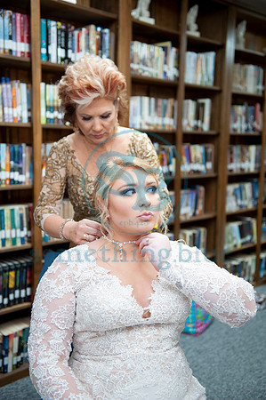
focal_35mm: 44
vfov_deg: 44.5
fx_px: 489
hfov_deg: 30.4
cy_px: 200
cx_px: 133
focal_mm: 44
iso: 1250
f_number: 2.8
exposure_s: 1/125
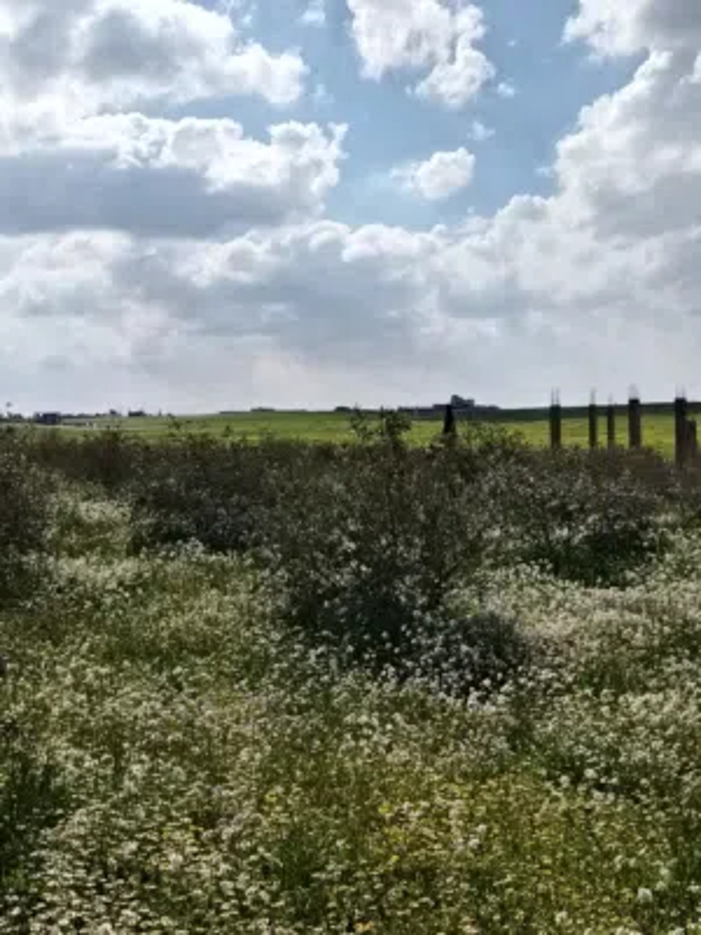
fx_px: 1269
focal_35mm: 47
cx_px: 350
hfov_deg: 30.9
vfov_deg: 40.4
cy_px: 468
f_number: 1.75
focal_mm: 5.25
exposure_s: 1/2566
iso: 100
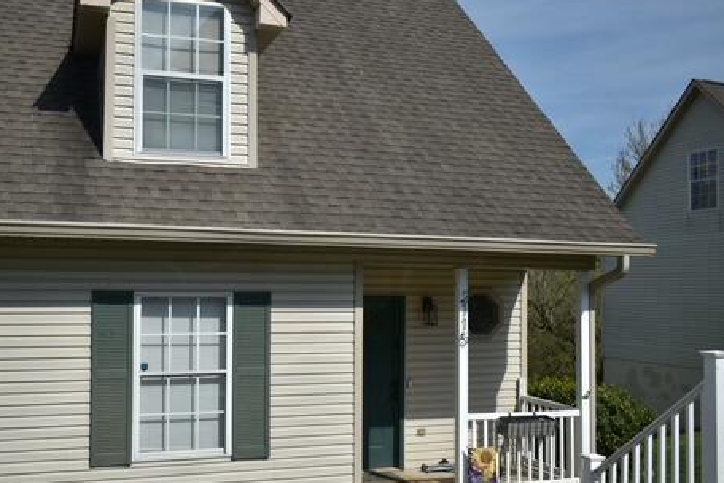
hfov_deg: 50.4
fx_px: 765
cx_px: 301
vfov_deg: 35.1
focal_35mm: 38
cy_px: 267
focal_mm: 18
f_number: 3.5
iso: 100
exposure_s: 1/1600
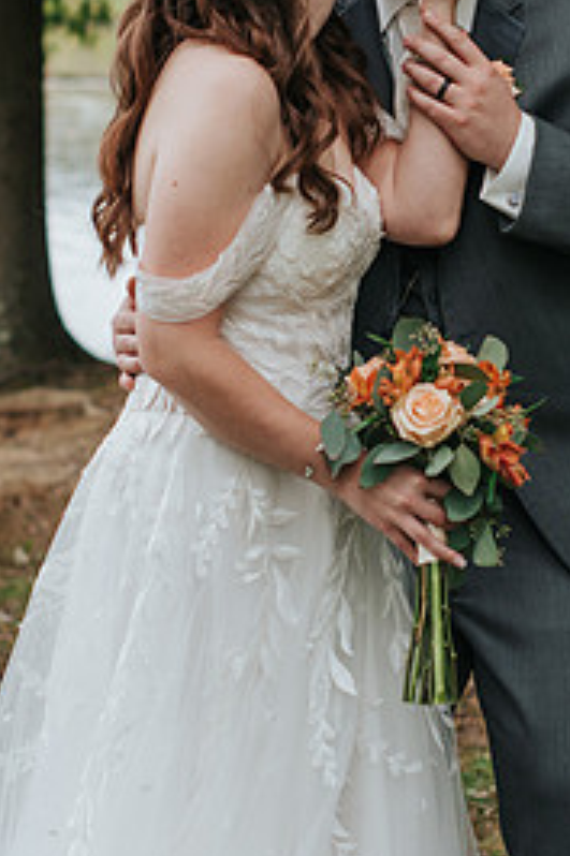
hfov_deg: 10.8
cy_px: 286
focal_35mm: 127
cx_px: 403
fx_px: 3020
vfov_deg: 16.1
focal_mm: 50
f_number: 2.8
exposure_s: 1/800
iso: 200
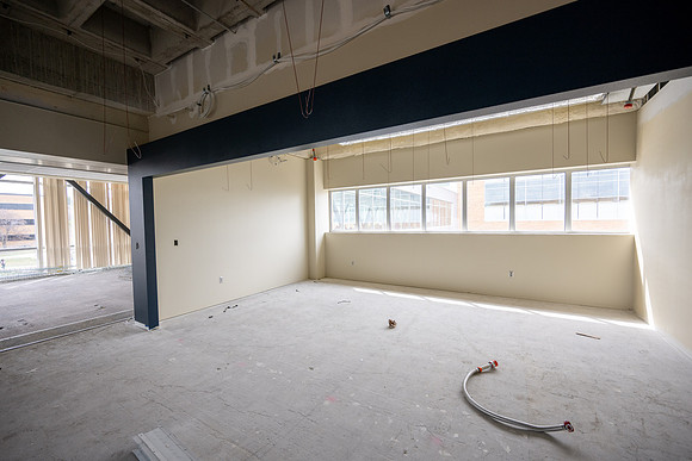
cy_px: 230
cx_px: 346
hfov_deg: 101.2
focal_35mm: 15
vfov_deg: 78.2
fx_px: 284
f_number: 4
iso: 160
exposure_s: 1/200
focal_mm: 14
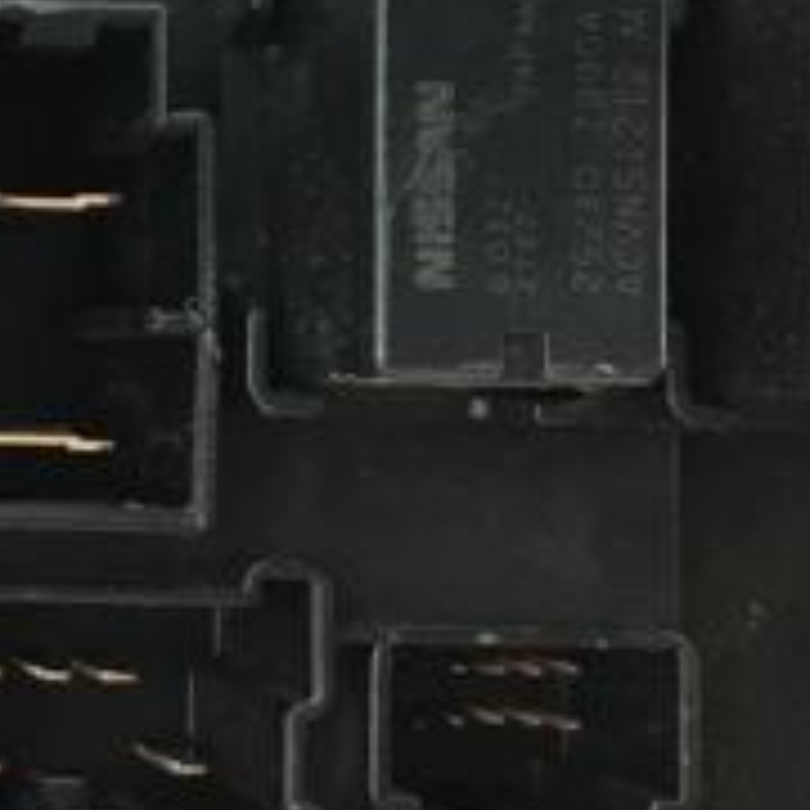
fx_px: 2409
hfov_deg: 17.8
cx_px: -252
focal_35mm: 91
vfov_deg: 18.9
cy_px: 189
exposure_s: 1/33
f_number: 2.2
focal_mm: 4.15
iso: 40
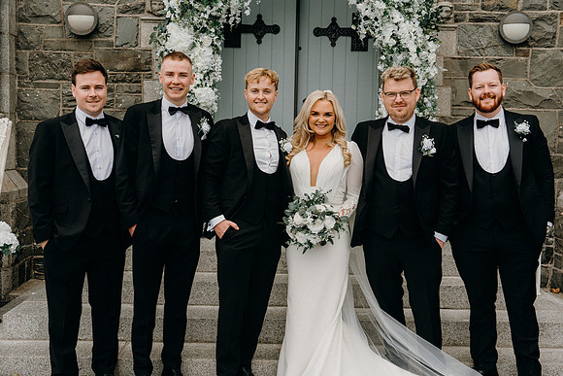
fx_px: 688
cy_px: 188
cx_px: 282
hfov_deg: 44.5
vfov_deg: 30.5
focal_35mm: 44
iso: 320
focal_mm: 44
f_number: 5.6
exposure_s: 1/200
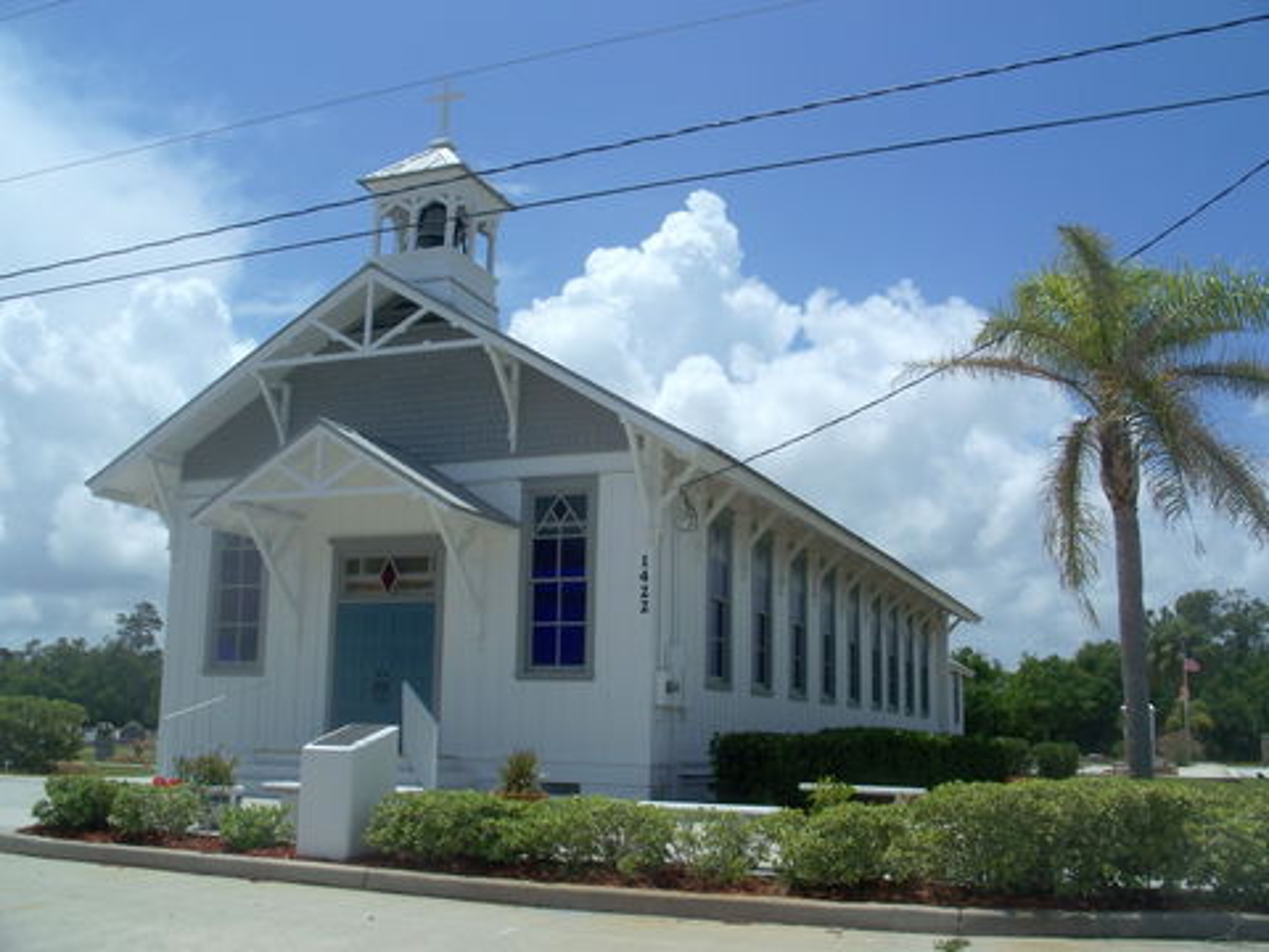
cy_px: 476
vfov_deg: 38.7
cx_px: 634
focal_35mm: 37
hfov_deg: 50.1
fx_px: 1356
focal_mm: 7.8
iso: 64
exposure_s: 1/1000
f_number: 5.6
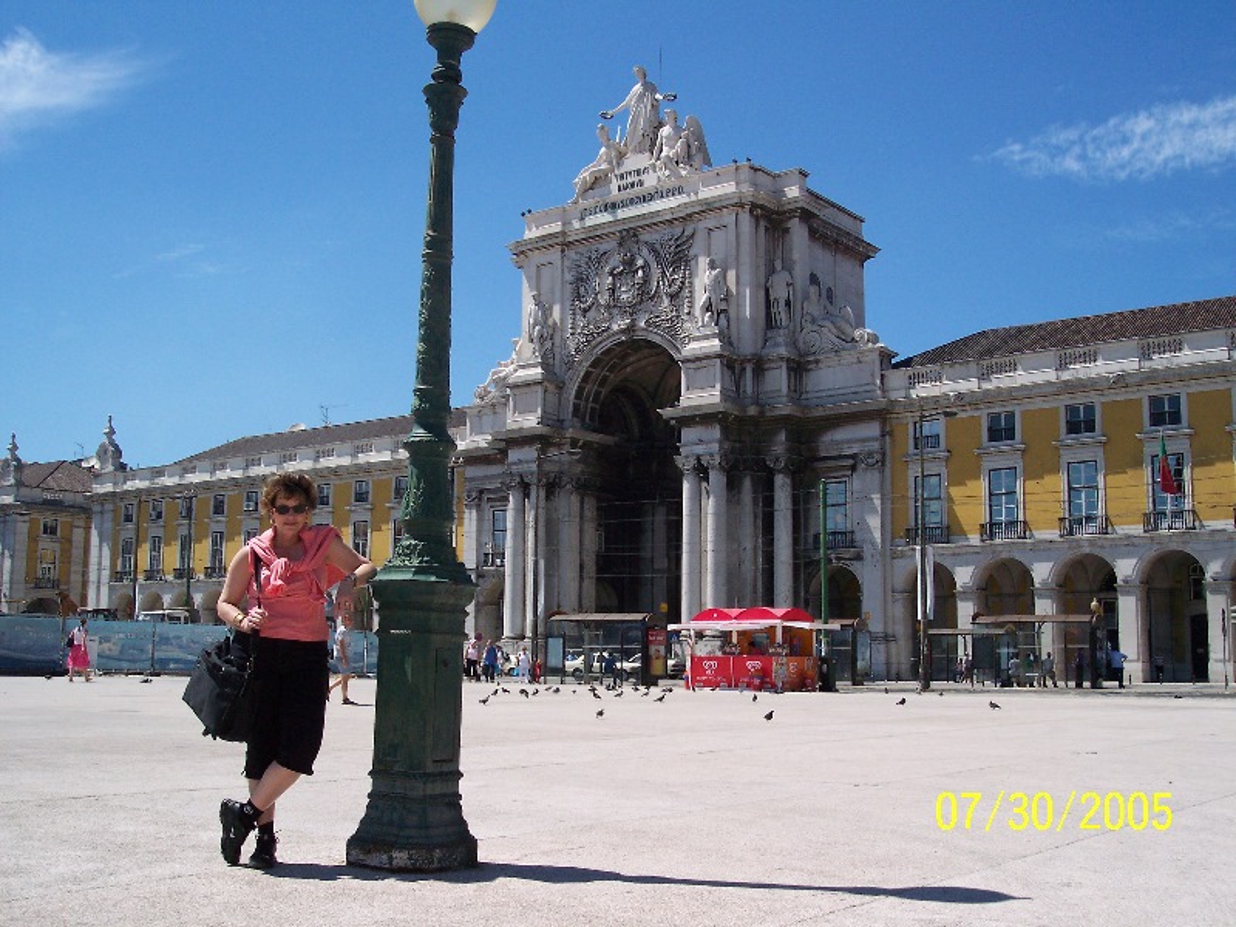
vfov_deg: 37.7
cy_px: 464
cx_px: 618
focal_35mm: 38
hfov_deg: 49.0
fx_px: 1357
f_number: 4.8
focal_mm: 8
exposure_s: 1/1000
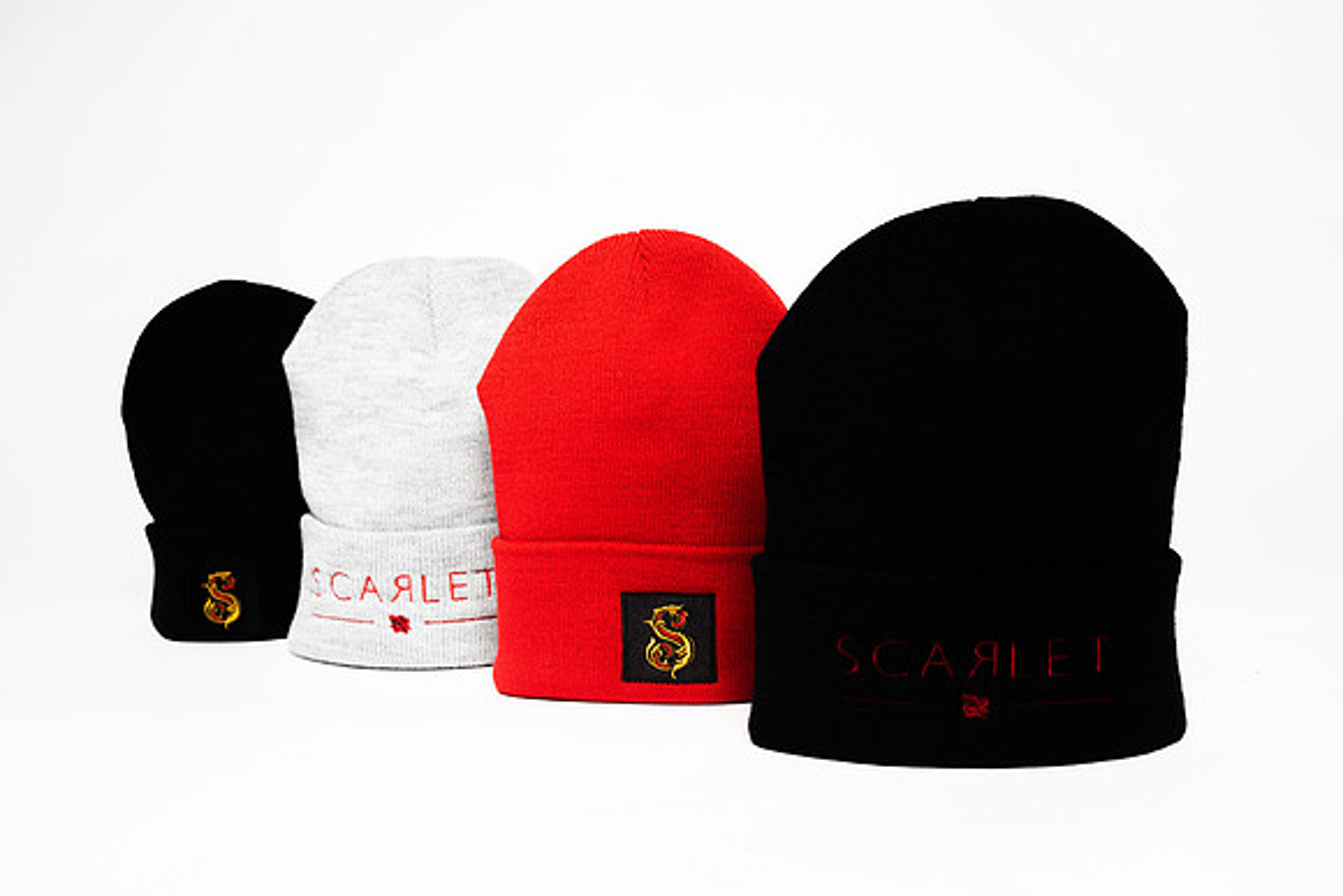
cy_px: 448
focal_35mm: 35
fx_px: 1306
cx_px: 672
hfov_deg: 54.4
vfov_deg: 37.9
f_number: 8
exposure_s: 1/160
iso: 100
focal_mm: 35
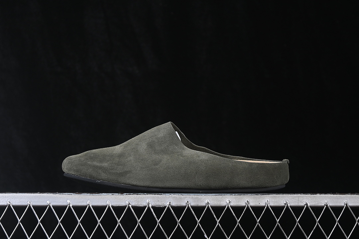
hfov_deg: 27.0
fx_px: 748
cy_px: 120
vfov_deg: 18.2
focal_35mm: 75
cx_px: 180
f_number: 6.3
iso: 160
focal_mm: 50
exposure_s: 1/60
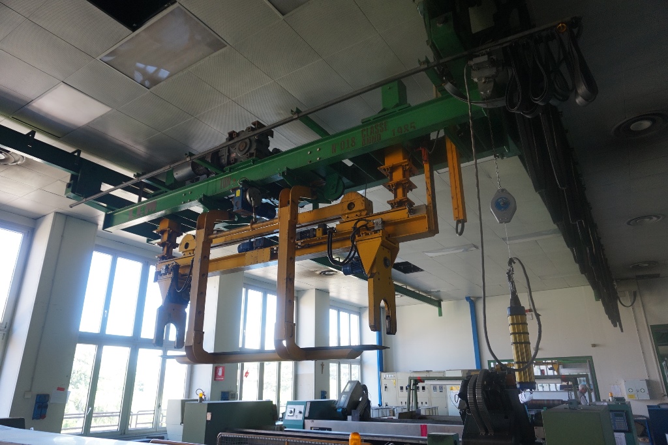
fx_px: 445
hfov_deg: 73.7
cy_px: 222
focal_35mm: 24
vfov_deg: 53.1
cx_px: 334
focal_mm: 16
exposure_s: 1/60
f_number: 4
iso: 320
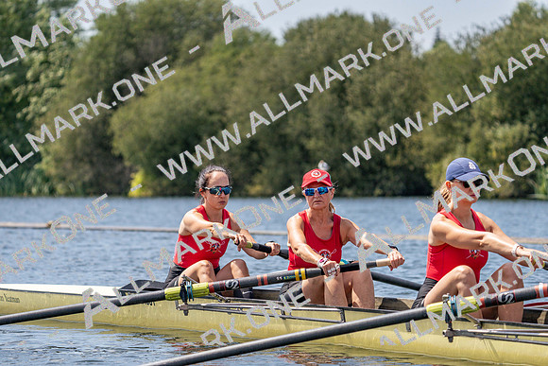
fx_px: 3075
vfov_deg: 6.8
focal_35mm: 202
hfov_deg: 10.2
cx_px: 274
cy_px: 183
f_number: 5.6
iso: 320
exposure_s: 1/2000
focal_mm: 202
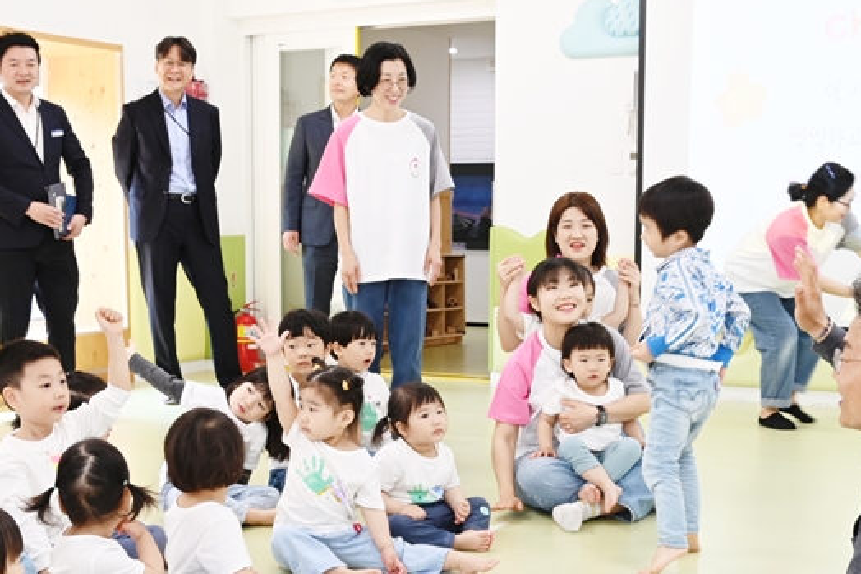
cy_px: 433
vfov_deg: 24.3
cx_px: 421
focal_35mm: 55
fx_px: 1315
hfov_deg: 36.3
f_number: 4.5
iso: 500
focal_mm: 24
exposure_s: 1/80
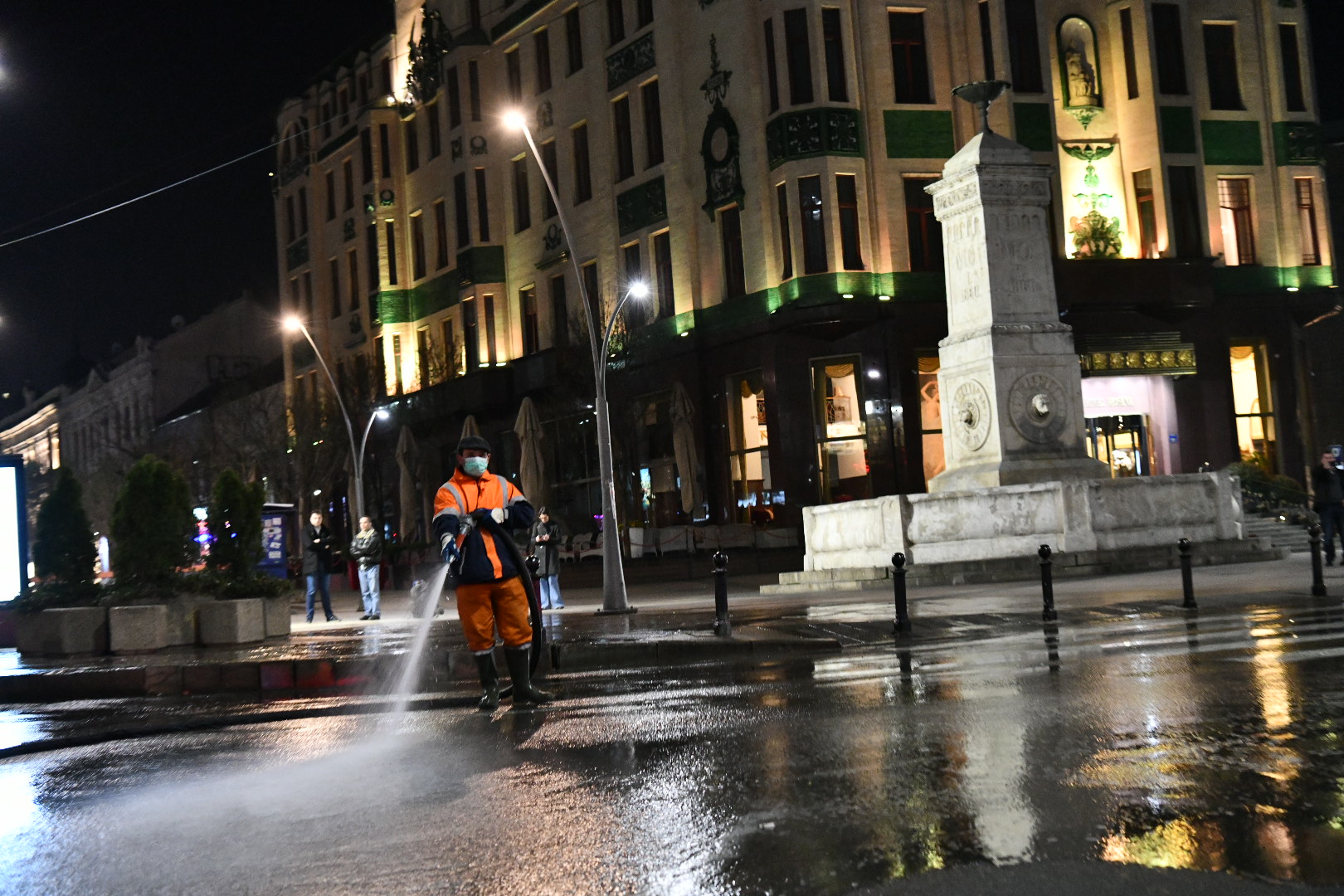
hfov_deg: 41.1
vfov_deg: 28.1
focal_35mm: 48
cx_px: 672
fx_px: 1792
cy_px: 448
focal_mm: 48
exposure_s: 1/80
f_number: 4
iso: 6400
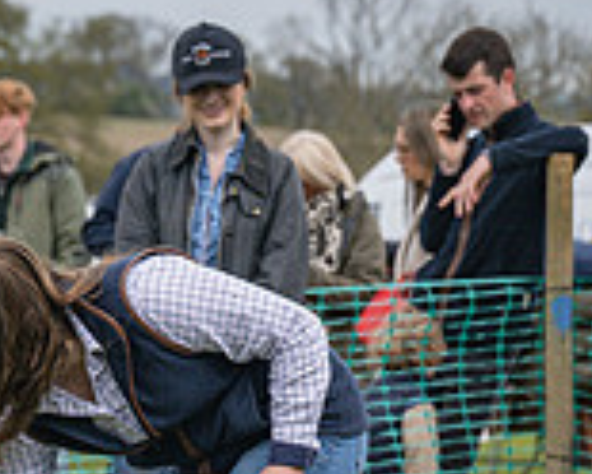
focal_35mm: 287
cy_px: 680
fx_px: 5029
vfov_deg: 5.4
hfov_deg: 6.7
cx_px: 105
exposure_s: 1/3200
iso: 400
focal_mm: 70
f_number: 4
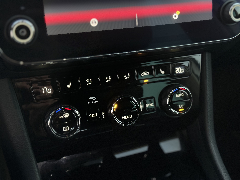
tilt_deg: -33.2
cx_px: 120
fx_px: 333
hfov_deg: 39.7
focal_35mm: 48
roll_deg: -4.5
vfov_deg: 30.3
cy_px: 90
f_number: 1.78
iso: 500
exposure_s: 1/32
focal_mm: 6.76
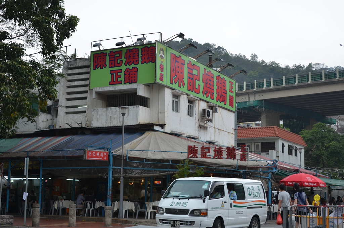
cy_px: 114
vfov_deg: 22.5
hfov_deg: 33.5
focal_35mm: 60
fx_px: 572
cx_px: 172
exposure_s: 1/160
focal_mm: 40
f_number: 6.3
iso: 200
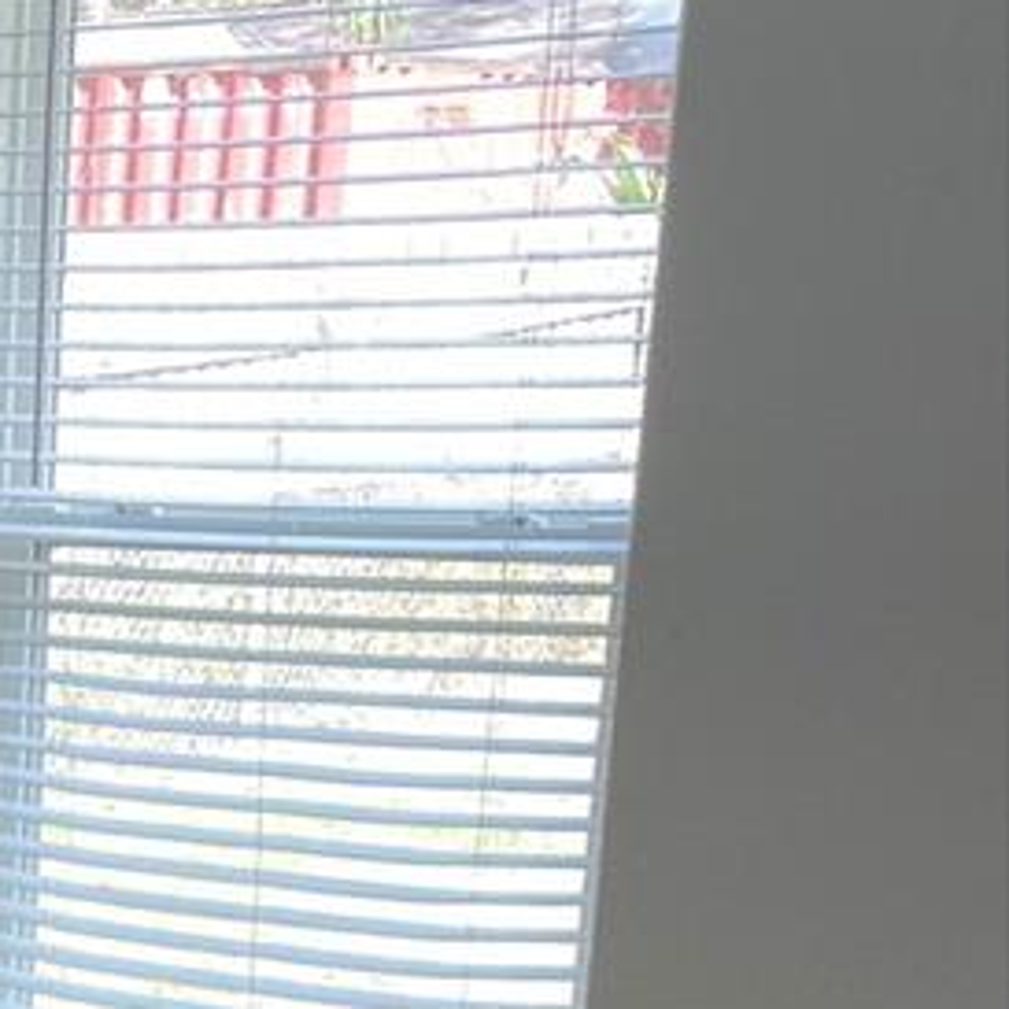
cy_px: 1408
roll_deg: +1.9
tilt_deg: -21.8
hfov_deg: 15.4
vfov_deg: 16.1
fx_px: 3331
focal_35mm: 101
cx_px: -647
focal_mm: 4.2
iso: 80
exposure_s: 1/120
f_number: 1.6
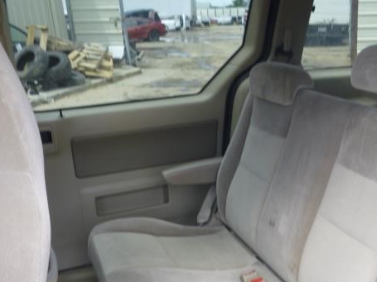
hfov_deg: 41.9
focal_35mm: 44
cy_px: 233
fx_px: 479
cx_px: 273
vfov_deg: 31.8
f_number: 3.9
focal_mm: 4.5
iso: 125
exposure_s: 1/60
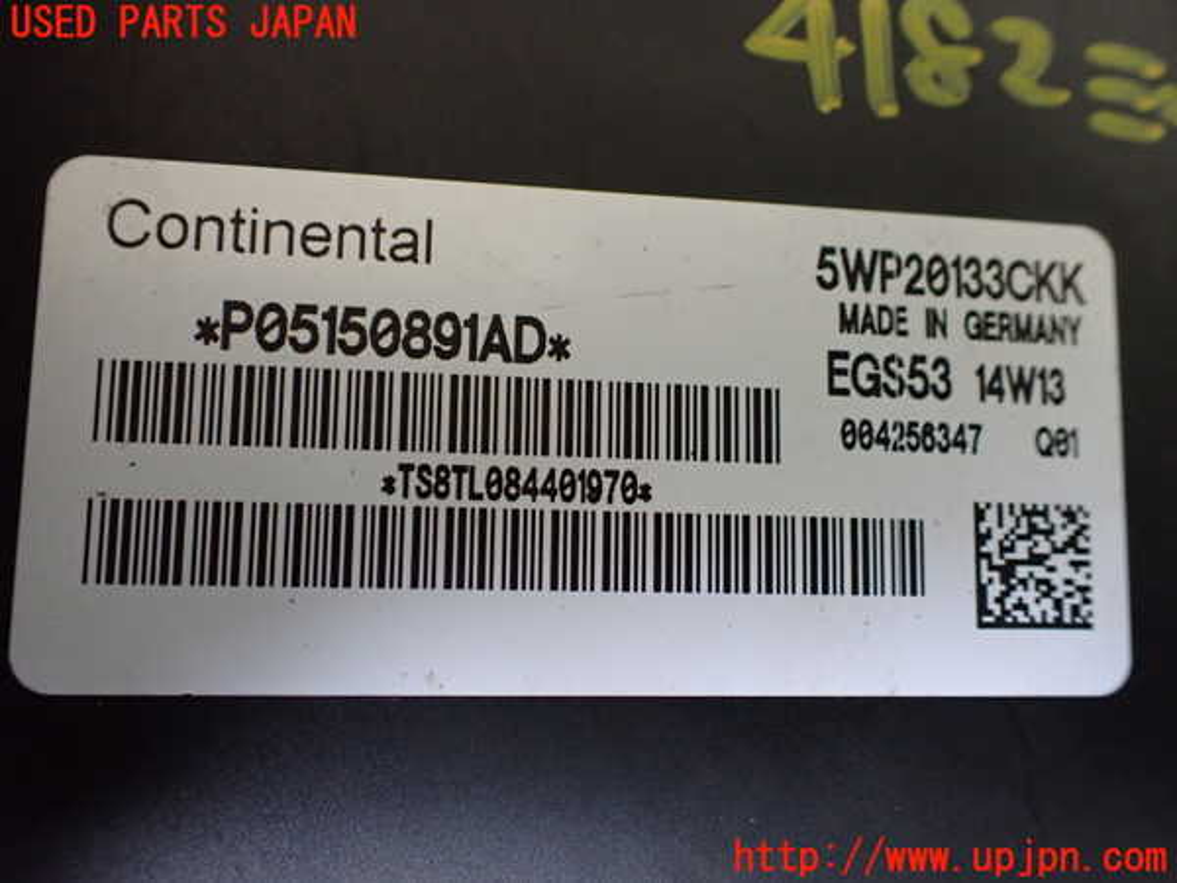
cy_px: 442
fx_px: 1020
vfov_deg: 46.8
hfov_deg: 60.0
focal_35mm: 30
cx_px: 588
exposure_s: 1/40
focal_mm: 5.4
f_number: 2.3
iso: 800
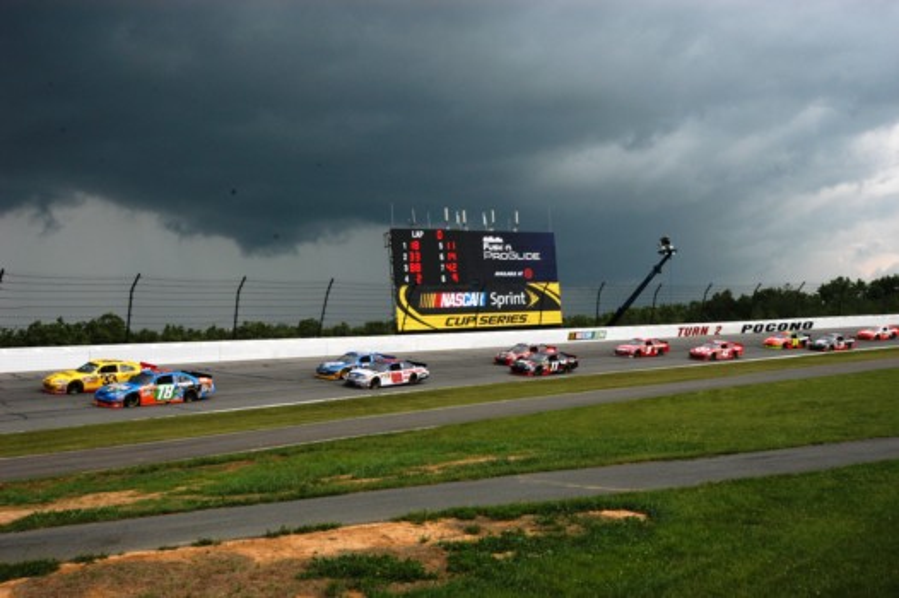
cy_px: 299
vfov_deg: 36.8
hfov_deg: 53.2
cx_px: 450
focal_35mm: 36
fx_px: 898
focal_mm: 24
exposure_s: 1/320
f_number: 9
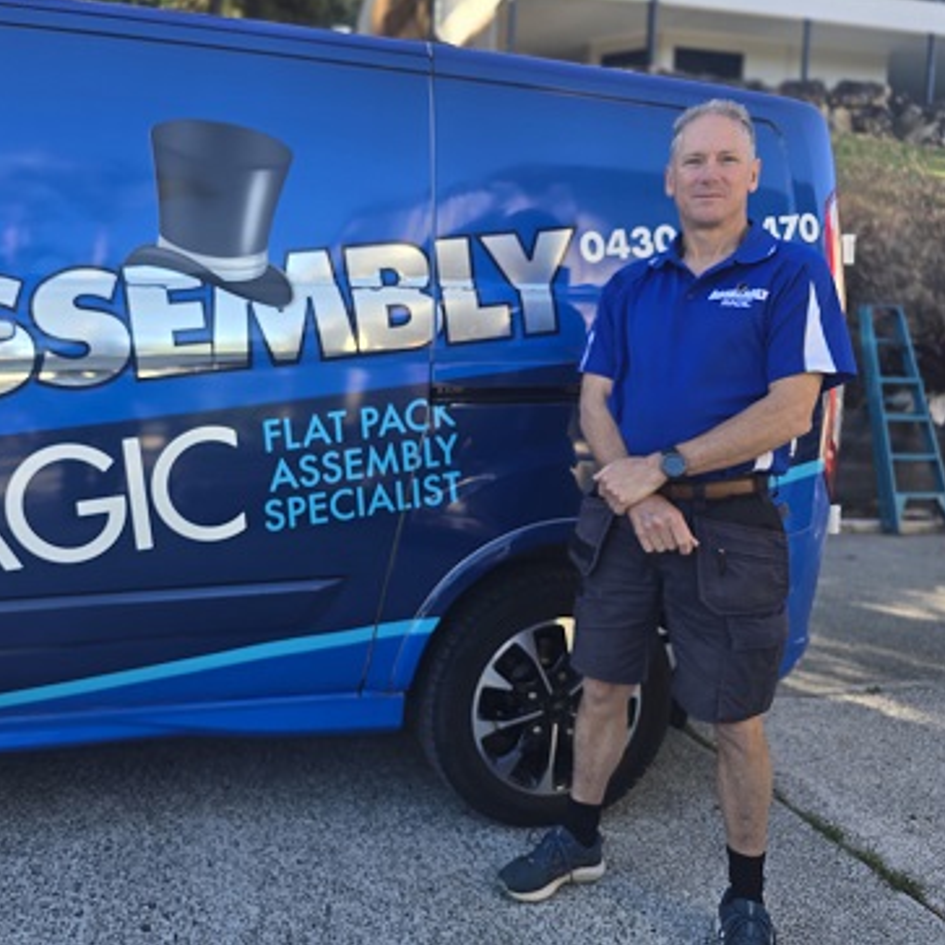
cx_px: 336
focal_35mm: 28
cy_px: 459
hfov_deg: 56.4
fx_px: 865
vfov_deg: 57.3
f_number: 1.7
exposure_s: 1/100
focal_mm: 6.3
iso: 12
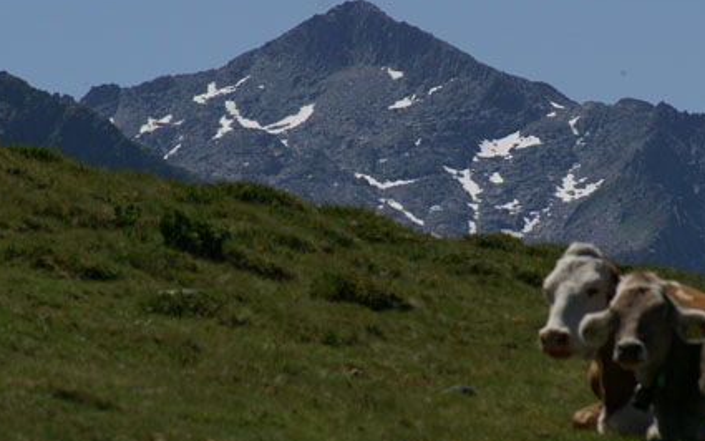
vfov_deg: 2.5
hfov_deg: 4.0
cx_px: 431
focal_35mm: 528
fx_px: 10149
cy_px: 267
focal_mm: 210
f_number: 9
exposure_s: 1/640
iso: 100
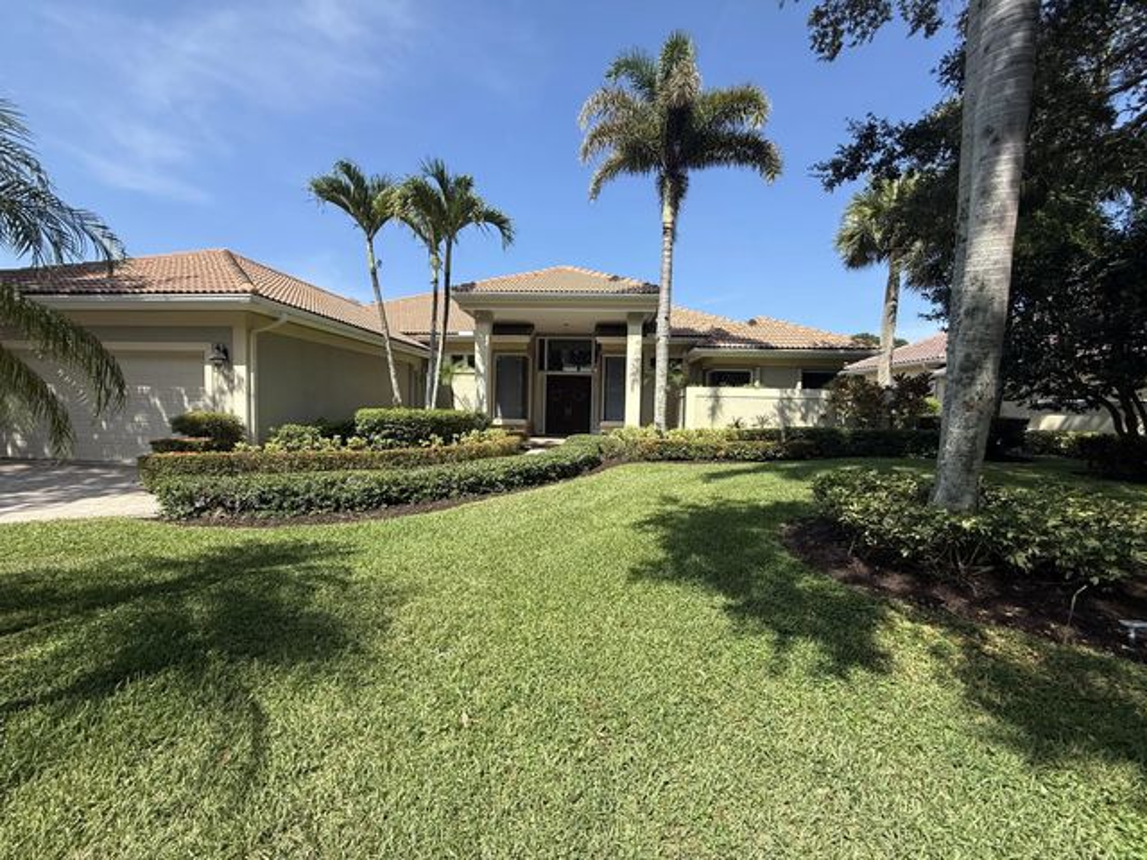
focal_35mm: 14
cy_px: 430
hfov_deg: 102.1
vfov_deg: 85.7
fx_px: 464
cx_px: 574
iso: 50
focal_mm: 2.22
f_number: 2.2
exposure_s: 1/1312
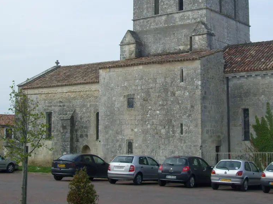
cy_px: 53
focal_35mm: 71
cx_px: 189
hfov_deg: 27.2
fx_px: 560
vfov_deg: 20.6
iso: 80
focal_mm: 7.2
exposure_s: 1/180
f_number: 7.7
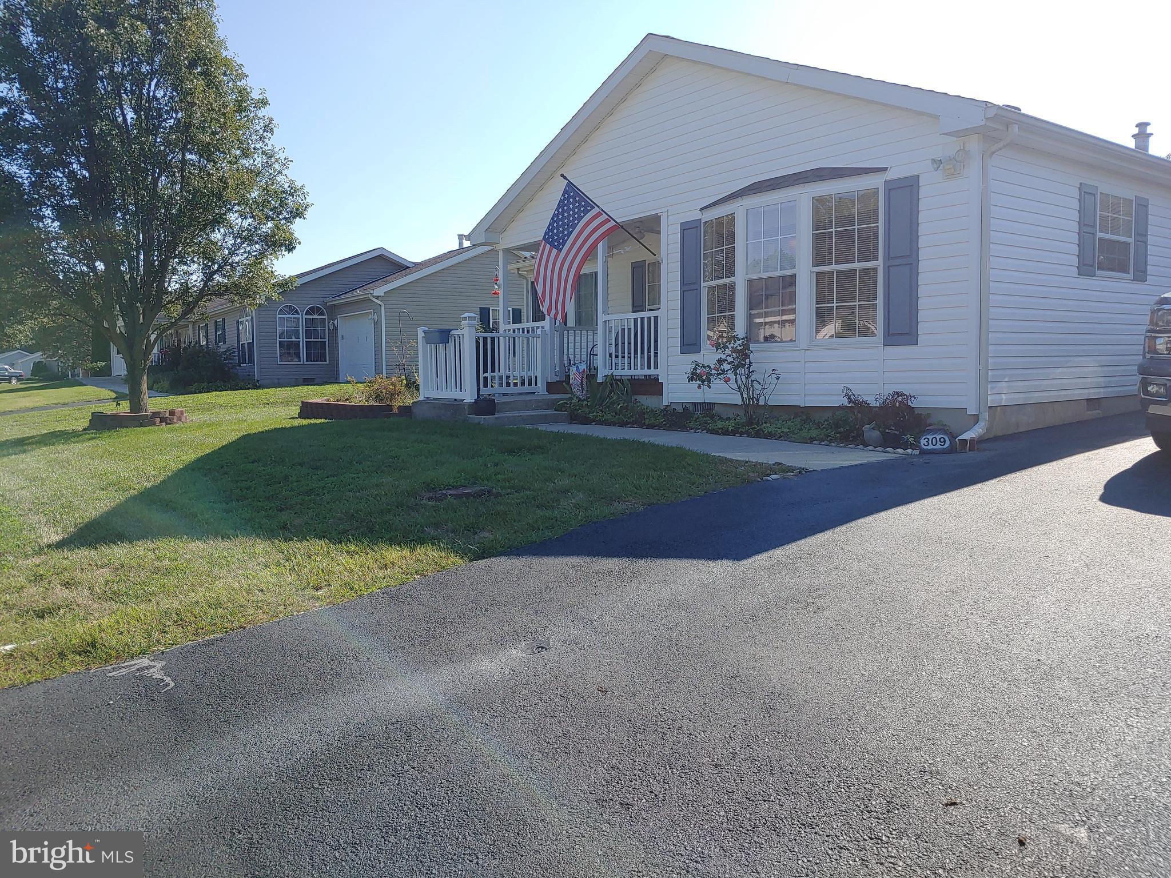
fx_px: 846
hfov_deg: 69.4
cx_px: 586
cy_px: 439
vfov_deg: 54.9
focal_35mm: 25
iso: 50
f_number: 1.5
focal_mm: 4.23
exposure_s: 1/1961
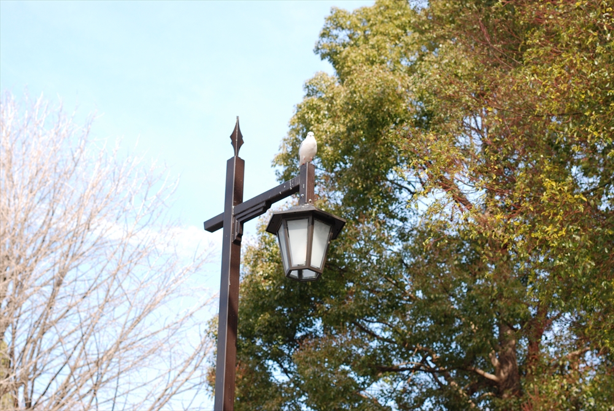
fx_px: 1280
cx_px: 307
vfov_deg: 18.2
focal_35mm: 75
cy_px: 206
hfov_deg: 27.0
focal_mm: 50
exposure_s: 1/800
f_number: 5.6
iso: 400
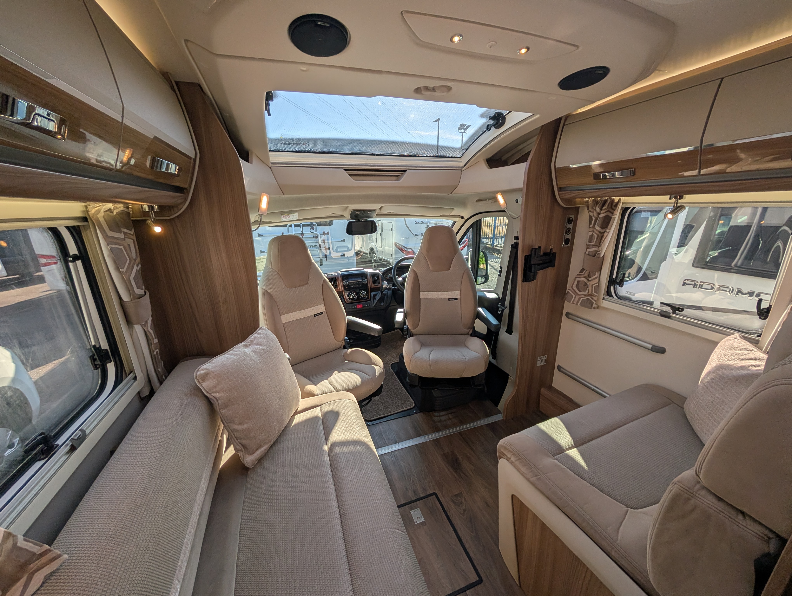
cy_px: 298
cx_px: 396
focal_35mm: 12
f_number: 1.7
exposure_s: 1/1361
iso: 52
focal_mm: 2.02
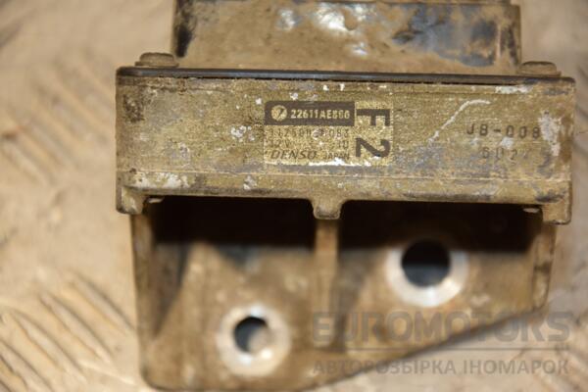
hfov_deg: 13.0
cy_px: 196
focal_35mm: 158
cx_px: 294
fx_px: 2572
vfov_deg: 8.7
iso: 800
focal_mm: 105
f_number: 5.6
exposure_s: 1/125
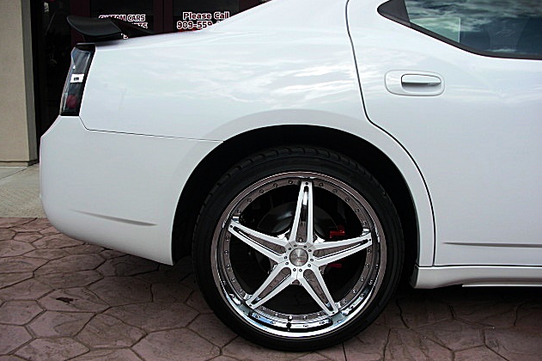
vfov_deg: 35.0
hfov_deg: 50.7
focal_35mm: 38
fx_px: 572
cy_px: 188
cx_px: 269
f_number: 2.8
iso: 50
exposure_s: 1/800
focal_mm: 6.3
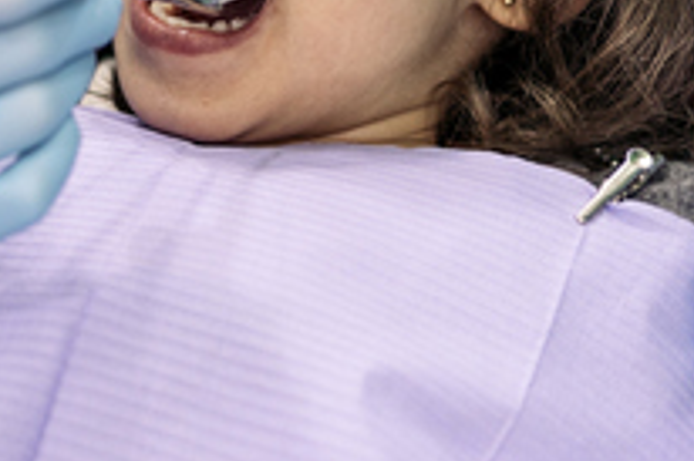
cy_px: -173
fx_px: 2369
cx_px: 175
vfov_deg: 10.8
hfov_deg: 16.6
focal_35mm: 123
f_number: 2
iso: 500
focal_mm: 35
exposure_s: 1/125
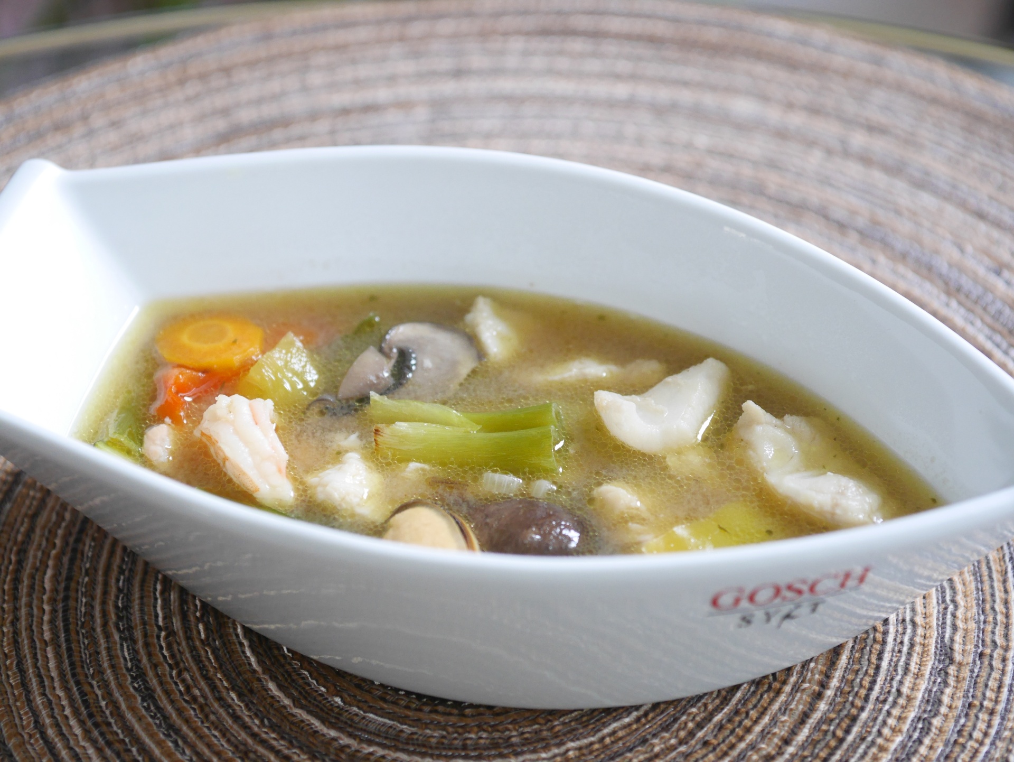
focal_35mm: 120
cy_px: 381
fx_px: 3517
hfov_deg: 16.4
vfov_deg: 12.4
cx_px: 507
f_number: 2.8
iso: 1000
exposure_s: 1/125
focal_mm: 60
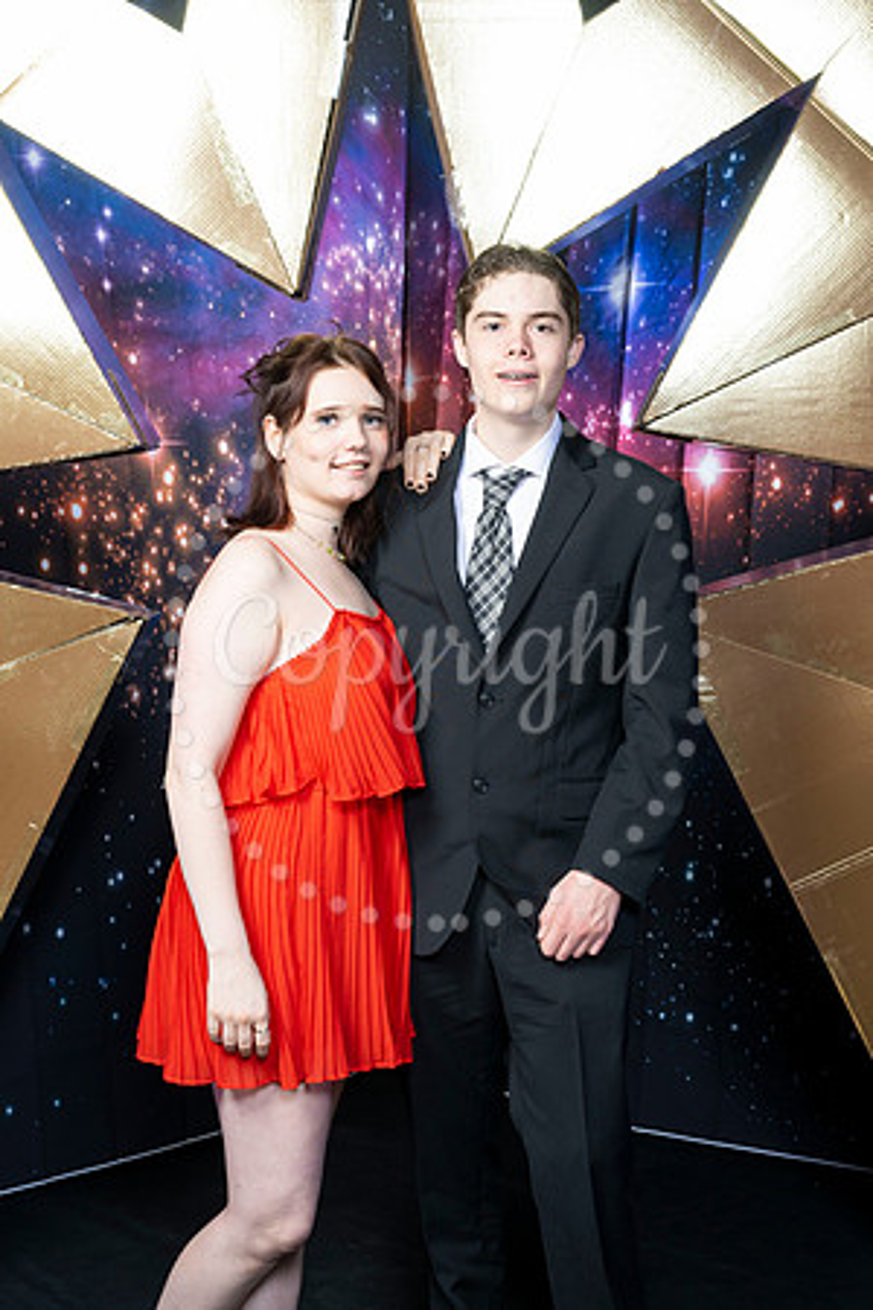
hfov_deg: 26.0
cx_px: 436
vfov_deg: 38.2
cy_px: 655
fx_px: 1891
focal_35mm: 52
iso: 320
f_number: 8
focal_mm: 52
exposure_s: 1/100
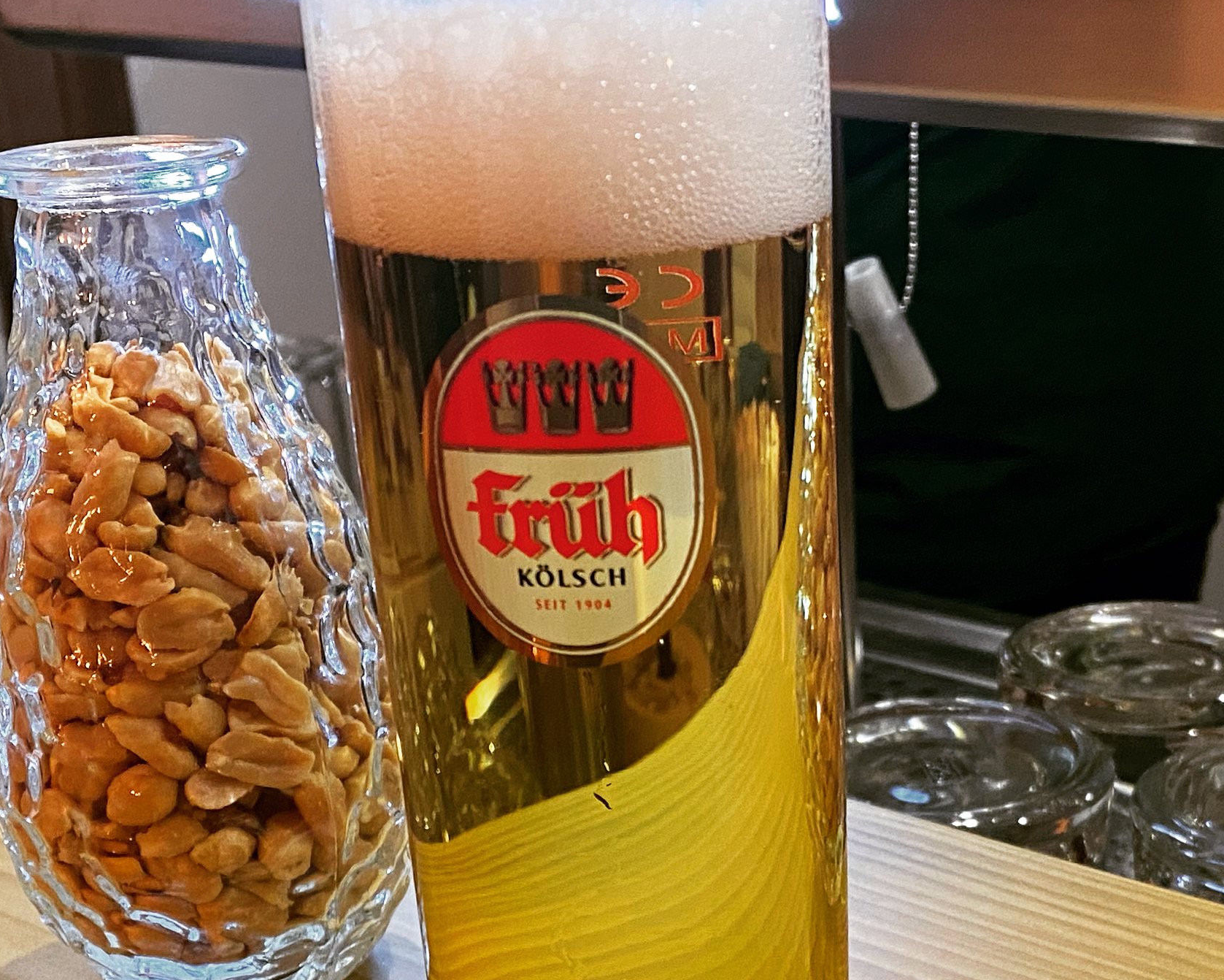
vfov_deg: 24.4
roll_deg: +0.9
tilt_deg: -24.4
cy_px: 857
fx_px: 2210
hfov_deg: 30.6
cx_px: 874
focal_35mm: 61
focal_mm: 4.25
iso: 320
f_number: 1.8
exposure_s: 1/50
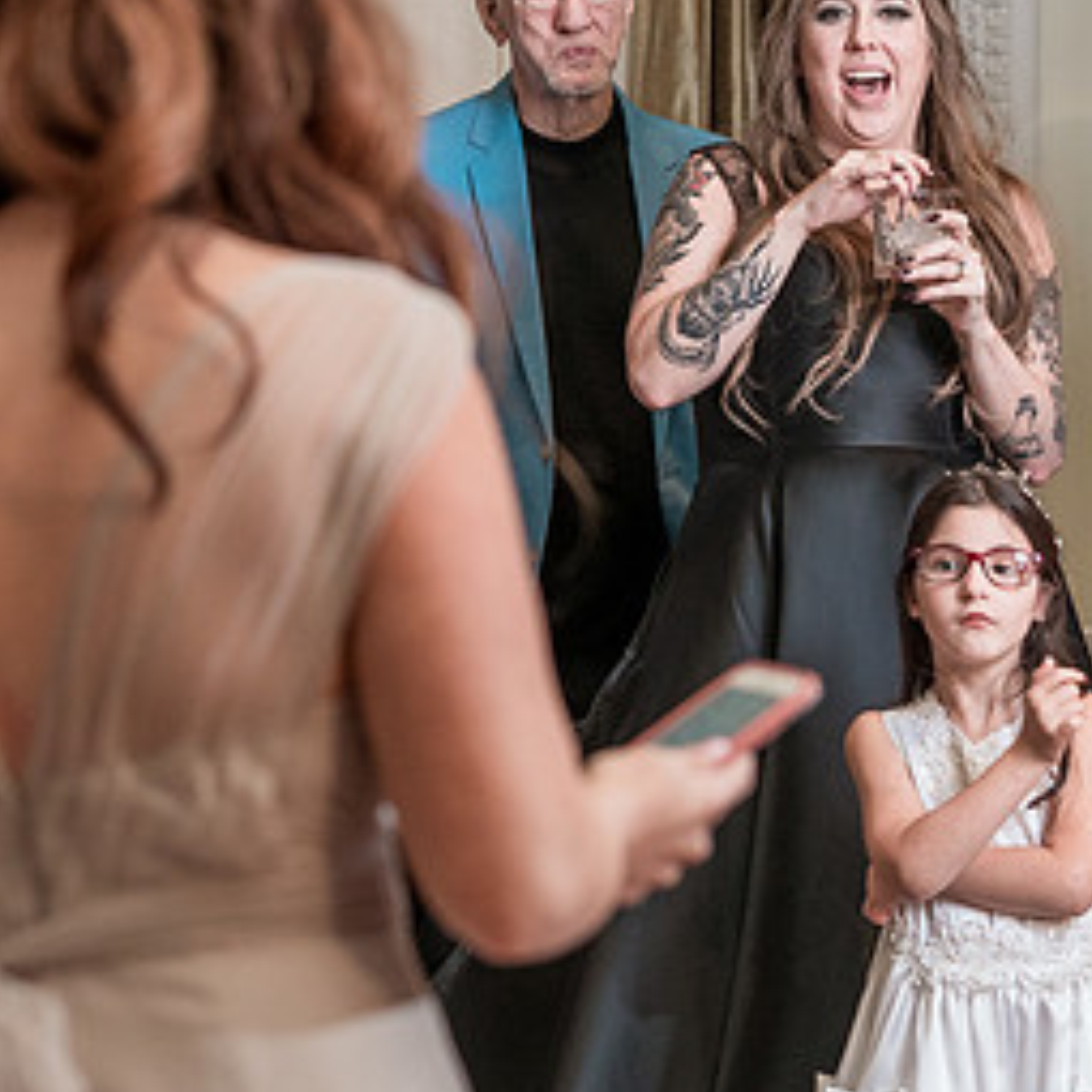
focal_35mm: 160
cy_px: 235
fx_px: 5710
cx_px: 485
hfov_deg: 10.9
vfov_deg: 10.9
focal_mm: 70
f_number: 4
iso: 2000
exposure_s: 1/200
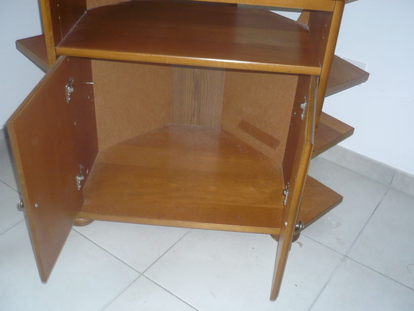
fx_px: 466
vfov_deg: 36.8
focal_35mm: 39
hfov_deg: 47.9
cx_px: 213
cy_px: 148
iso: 160
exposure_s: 1/30
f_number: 2.8
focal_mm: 5.8
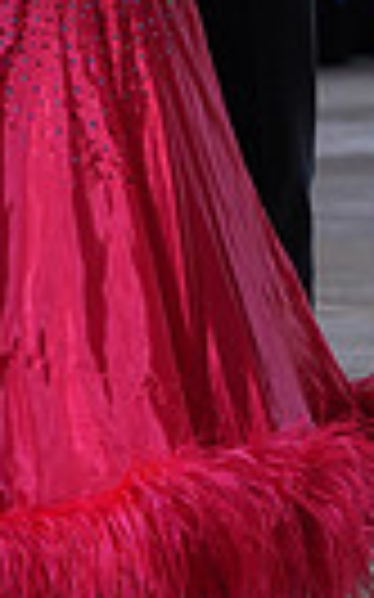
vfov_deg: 4.2
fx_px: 8032
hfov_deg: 2.7
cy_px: -301
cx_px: 196
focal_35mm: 492
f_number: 5.6
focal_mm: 111
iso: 500
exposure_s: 1/400
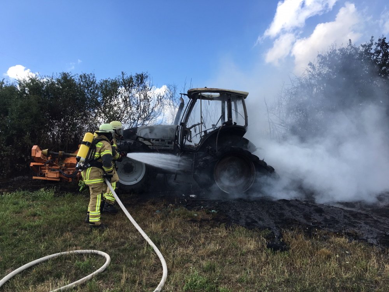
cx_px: 194
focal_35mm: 29
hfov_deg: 61.7
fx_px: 326
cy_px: 146
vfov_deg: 48.2
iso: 25
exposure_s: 1/845
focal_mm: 4.15
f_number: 2.2
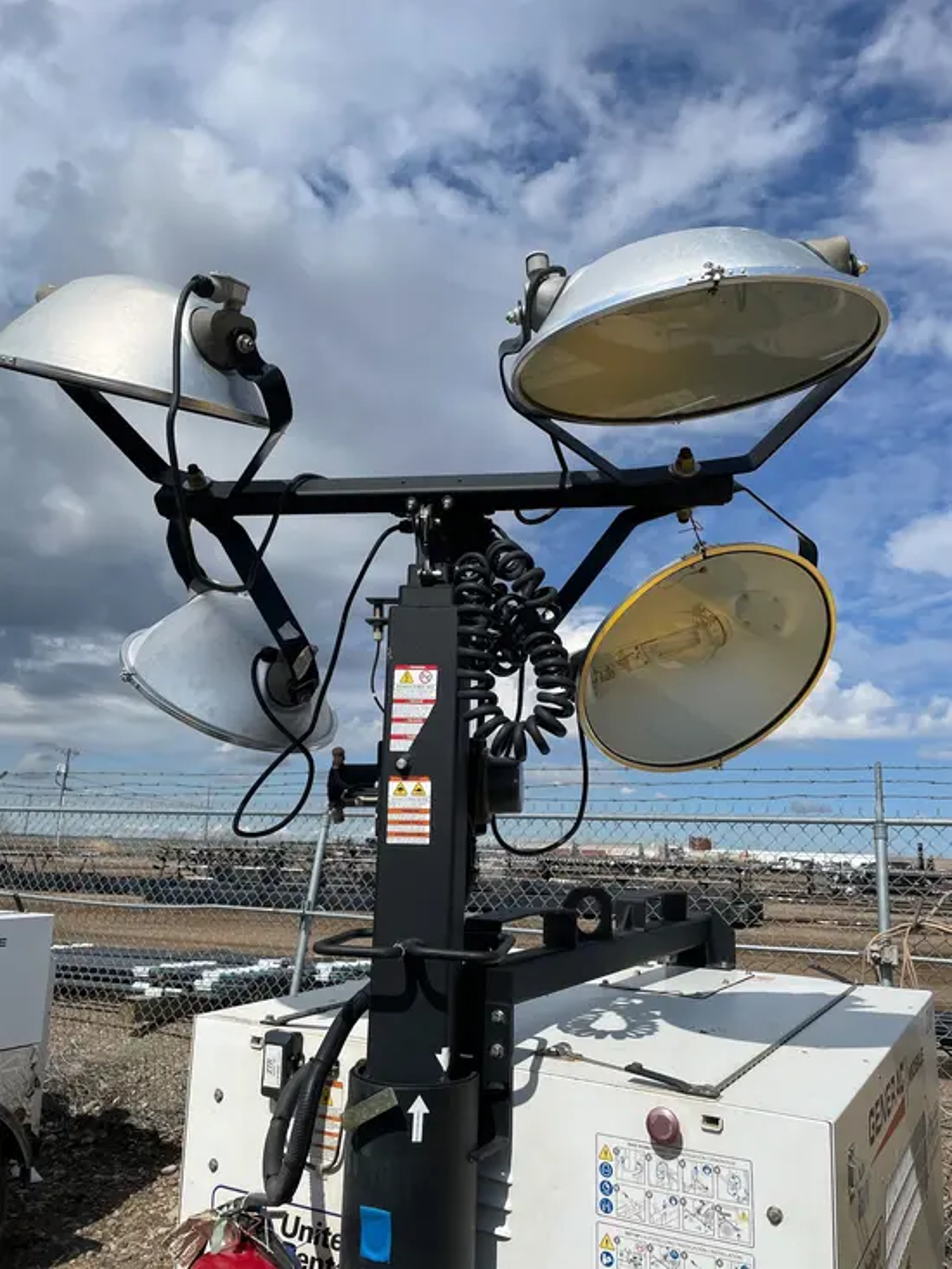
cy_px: 634
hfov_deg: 53.1
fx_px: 953
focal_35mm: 26
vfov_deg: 67.3
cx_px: 476
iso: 50
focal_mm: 4.2
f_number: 1.6
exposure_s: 1/9804
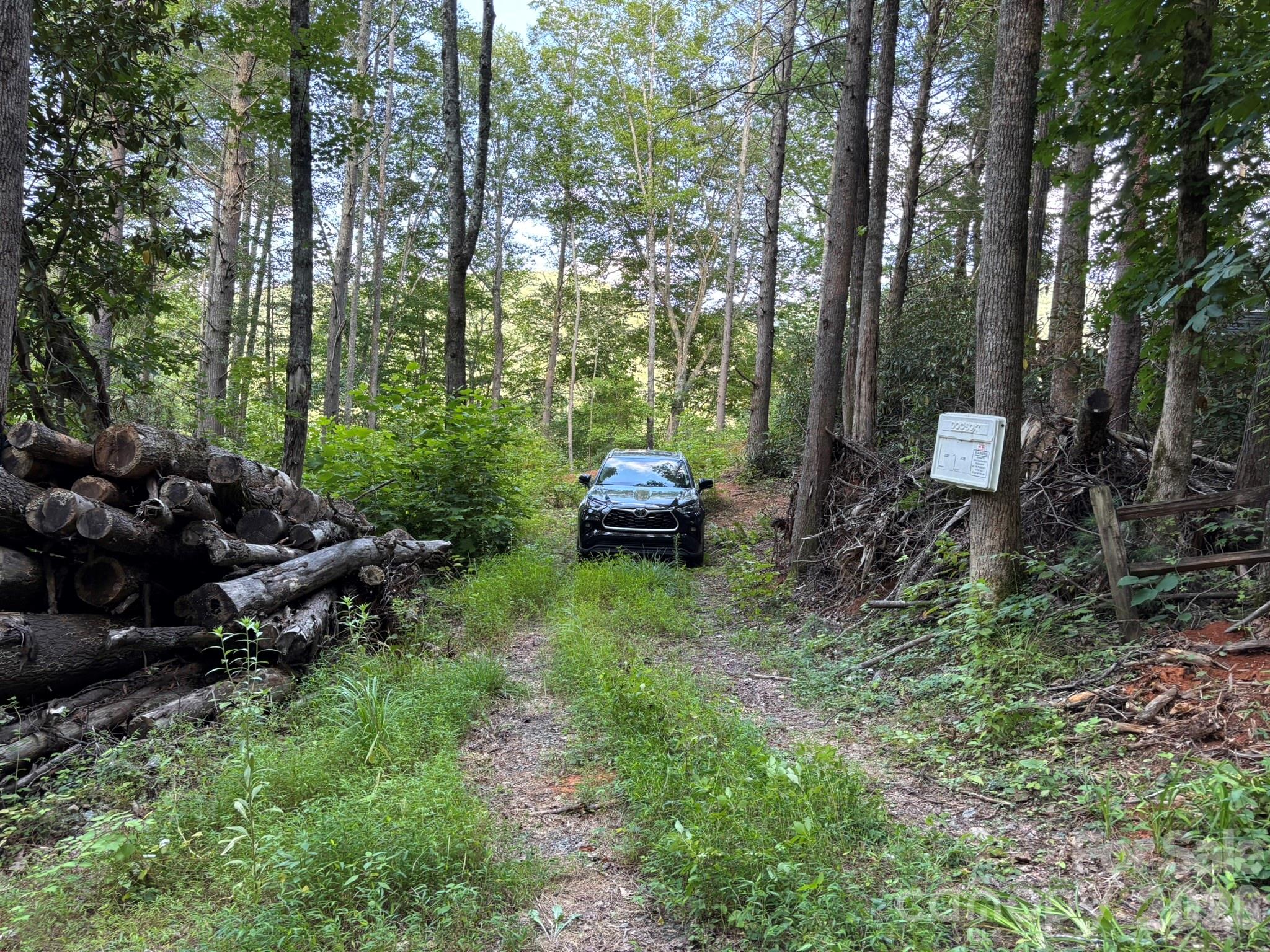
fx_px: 954
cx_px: 635
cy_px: 476
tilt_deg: +3.7
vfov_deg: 53.1
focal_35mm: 26
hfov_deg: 67.3
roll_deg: -3.3
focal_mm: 5.96
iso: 125
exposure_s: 1/121
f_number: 1.6
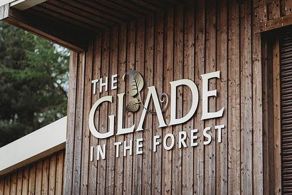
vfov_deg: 14.1
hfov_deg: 21.0
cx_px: 156
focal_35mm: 97
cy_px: 91
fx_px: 787
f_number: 1.8
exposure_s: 1/2000
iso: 200
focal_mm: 85
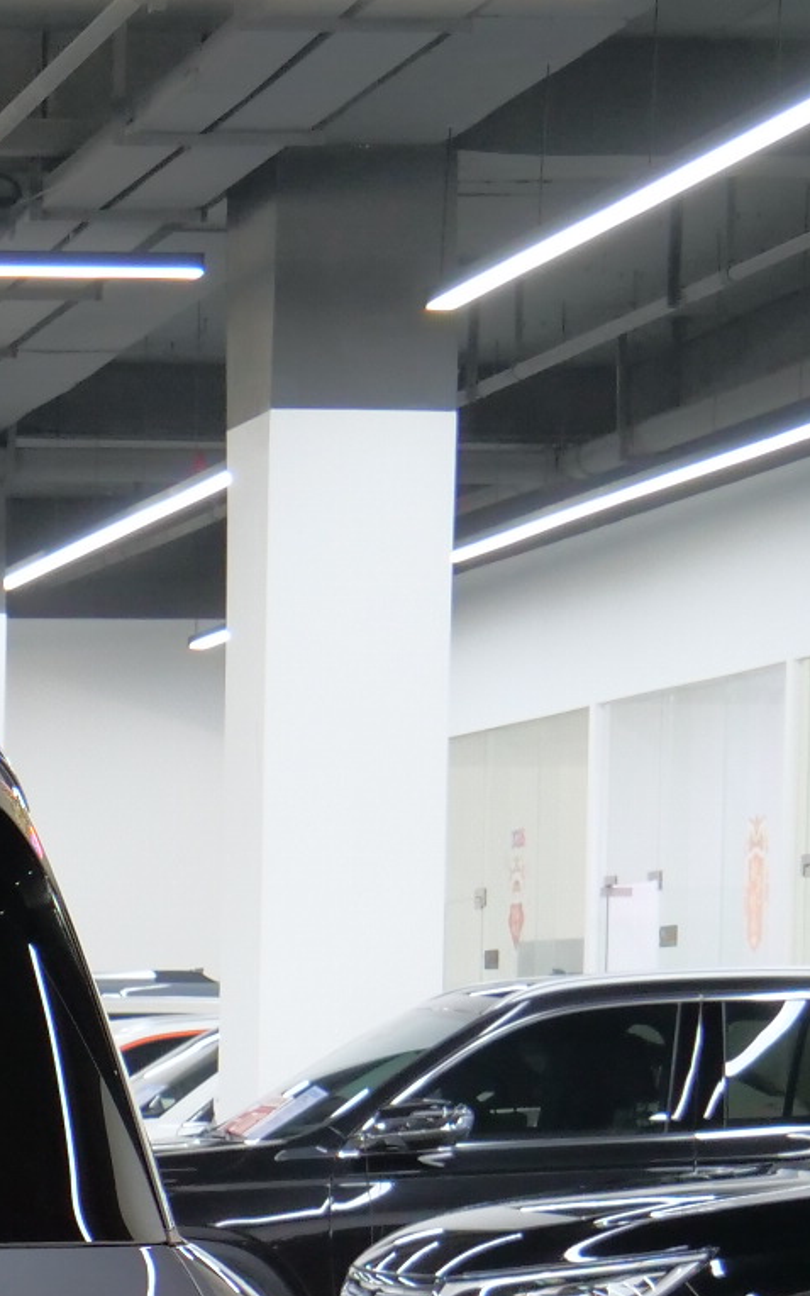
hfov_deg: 7.9
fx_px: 5652
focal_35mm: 160
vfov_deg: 12.8
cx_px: -776
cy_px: 1491
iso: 800
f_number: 4.2
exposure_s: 1/15
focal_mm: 22
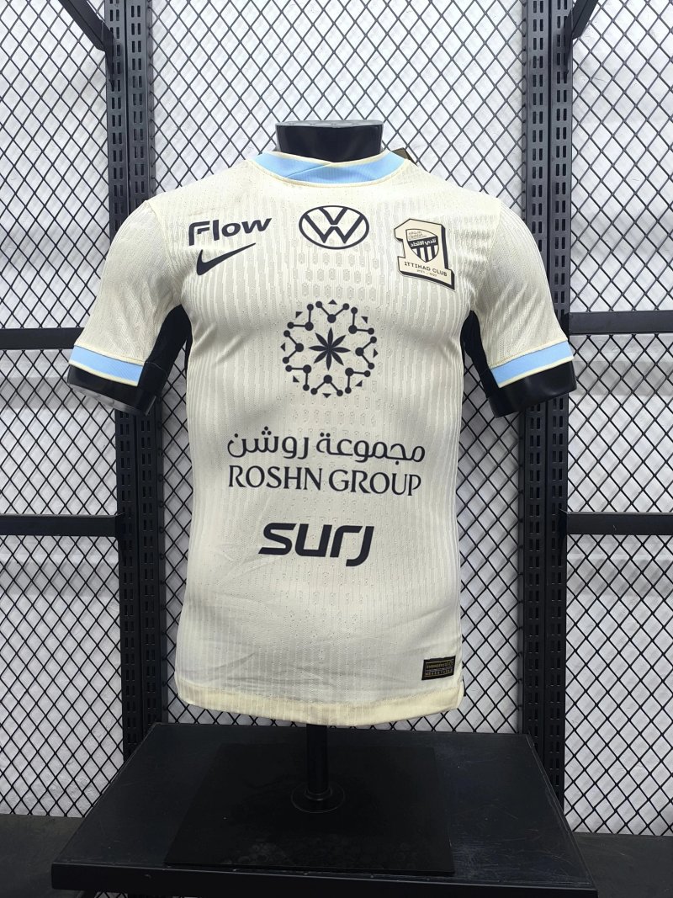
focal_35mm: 23
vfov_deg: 73.9
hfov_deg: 58.9
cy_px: 449
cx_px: 336
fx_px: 596
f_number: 1.65
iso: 640
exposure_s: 1/50
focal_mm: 6.14
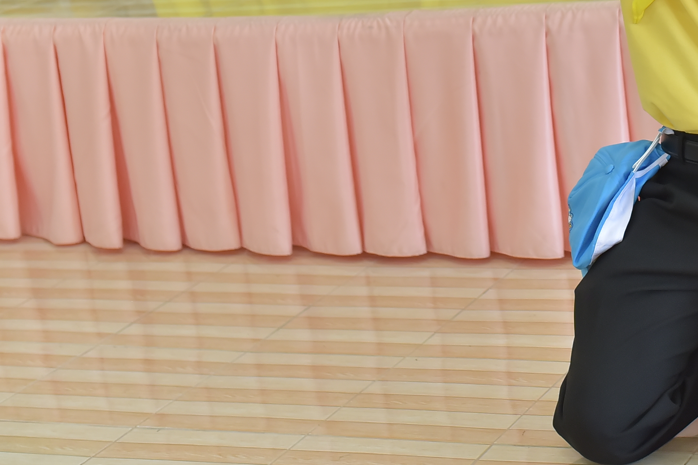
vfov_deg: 13.5
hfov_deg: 19.9
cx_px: 765
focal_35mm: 98
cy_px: -126
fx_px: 1900
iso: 1250
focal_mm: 35
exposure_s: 1/200
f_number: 2.2
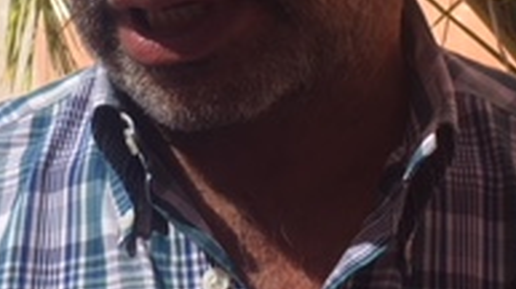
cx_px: 321
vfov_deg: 11.4
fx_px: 1435
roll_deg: +6.0
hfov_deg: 20.3
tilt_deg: +5.4
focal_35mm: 105
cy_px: -5
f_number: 2.2
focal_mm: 4.15
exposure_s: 1/615
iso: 25
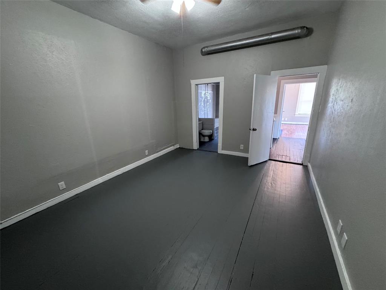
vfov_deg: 85.7
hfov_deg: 102.1
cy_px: 145
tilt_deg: -15.7
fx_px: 156
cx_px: 193
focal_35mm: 14
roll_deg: +1.3
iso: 640
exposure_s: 1/60
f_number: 2.2
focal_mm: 2.22
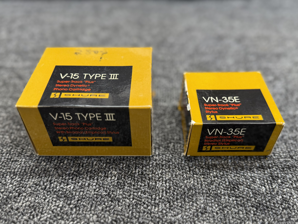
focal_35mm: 24
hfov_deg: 71.6
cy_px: 112
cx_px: 149
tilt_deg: -47.4
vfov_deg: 56.8
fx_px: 207
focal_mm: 6.76
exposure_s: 1/100
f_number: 1.78
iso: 100
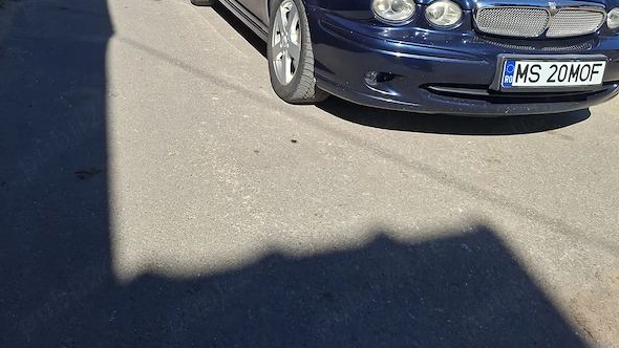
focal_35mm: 34
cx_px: 305
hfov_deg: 58.0
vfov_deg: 31.9
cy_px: -2
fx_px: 558
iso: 50
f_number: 1.8
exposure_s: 1/1553
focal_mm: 5.54
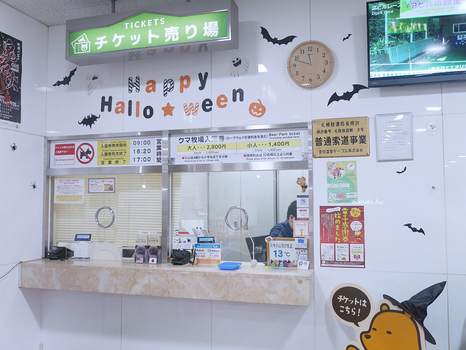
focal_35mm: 34
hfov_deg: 53.9
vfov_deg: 41.8
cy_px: 175
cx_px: 233
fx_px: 458
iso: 320
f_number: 2.8
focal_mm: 17
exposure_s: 1/60
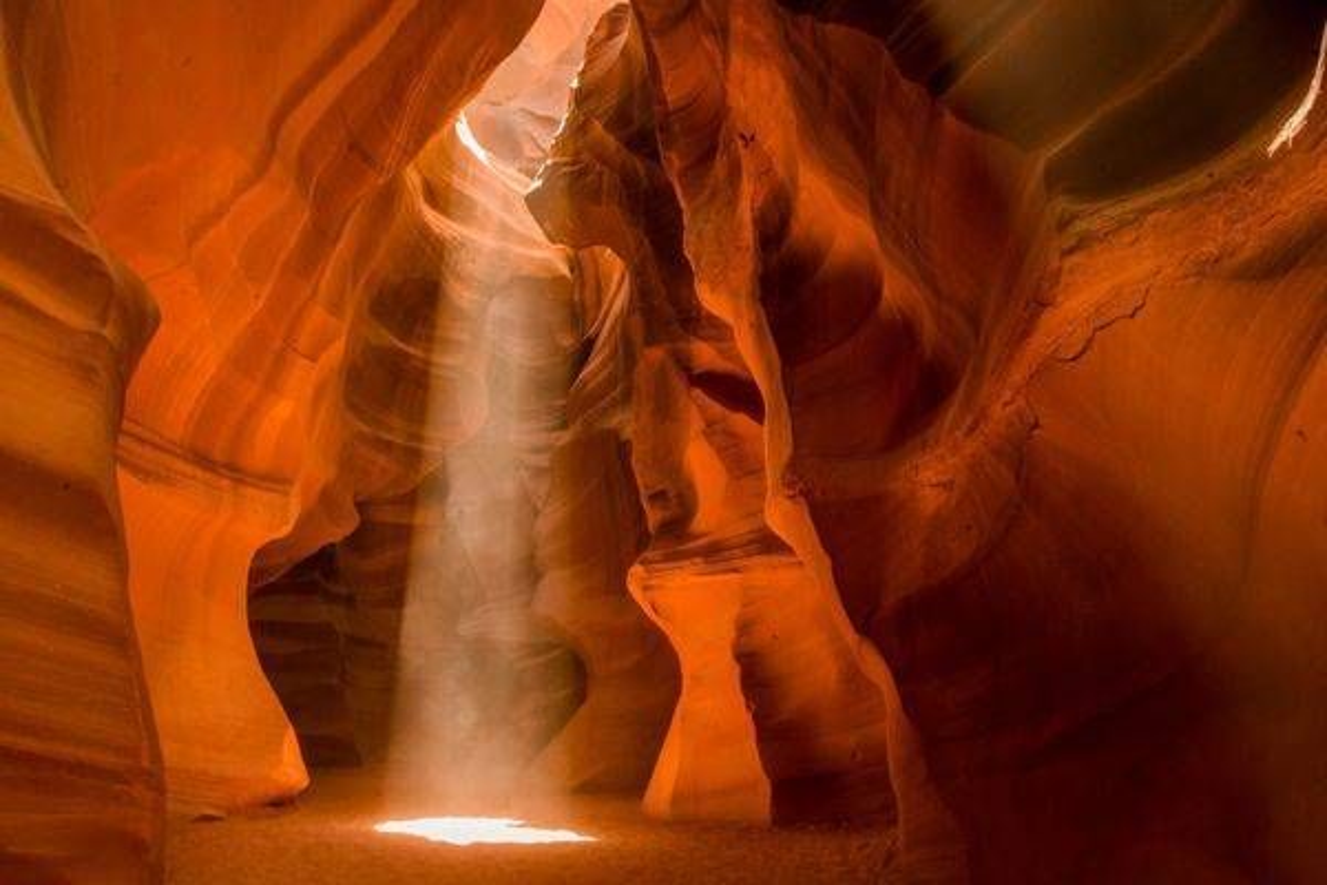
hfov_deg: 73.7
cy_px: 442
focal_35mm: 24
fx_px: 885
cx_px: 664
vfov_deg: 53.1
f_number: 16
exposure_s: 1/13
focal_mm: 24
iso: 800
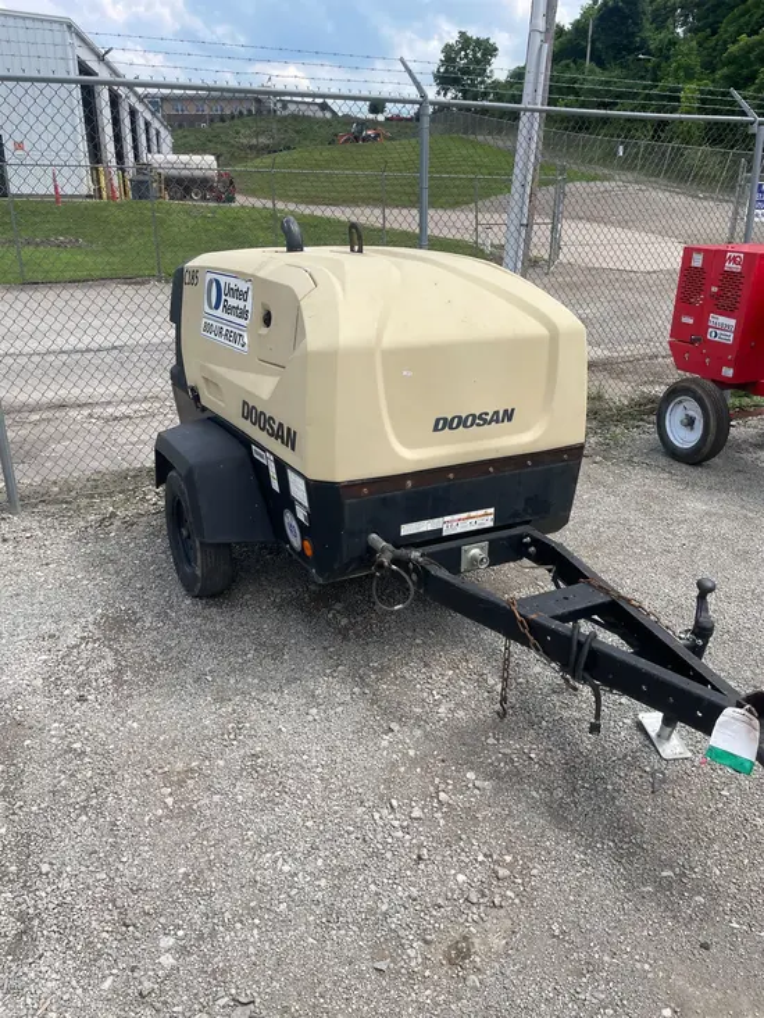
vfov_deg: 67.3
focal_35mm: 26
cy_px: 509
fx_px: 765
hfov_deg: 53.1
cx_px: 382
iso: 32
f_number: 1.6
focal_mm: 4.2
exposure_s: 1/2451
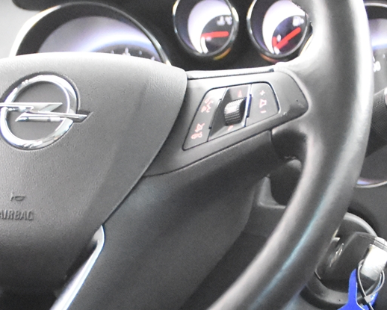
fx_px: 1673
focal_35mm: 146
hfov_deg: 13.2
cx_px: 187
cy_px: 288
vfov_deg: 10.5
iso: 11400
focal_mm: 28
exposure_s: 1/50
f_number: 3.2
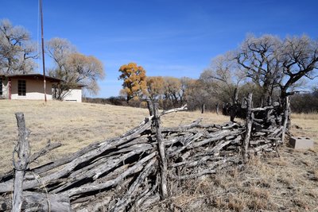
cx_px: 159
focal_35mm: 24
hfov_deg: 73.7
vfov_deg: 53.2
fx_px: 212
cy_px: 106
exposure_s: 1/400
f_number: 9
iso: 125
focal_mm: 16
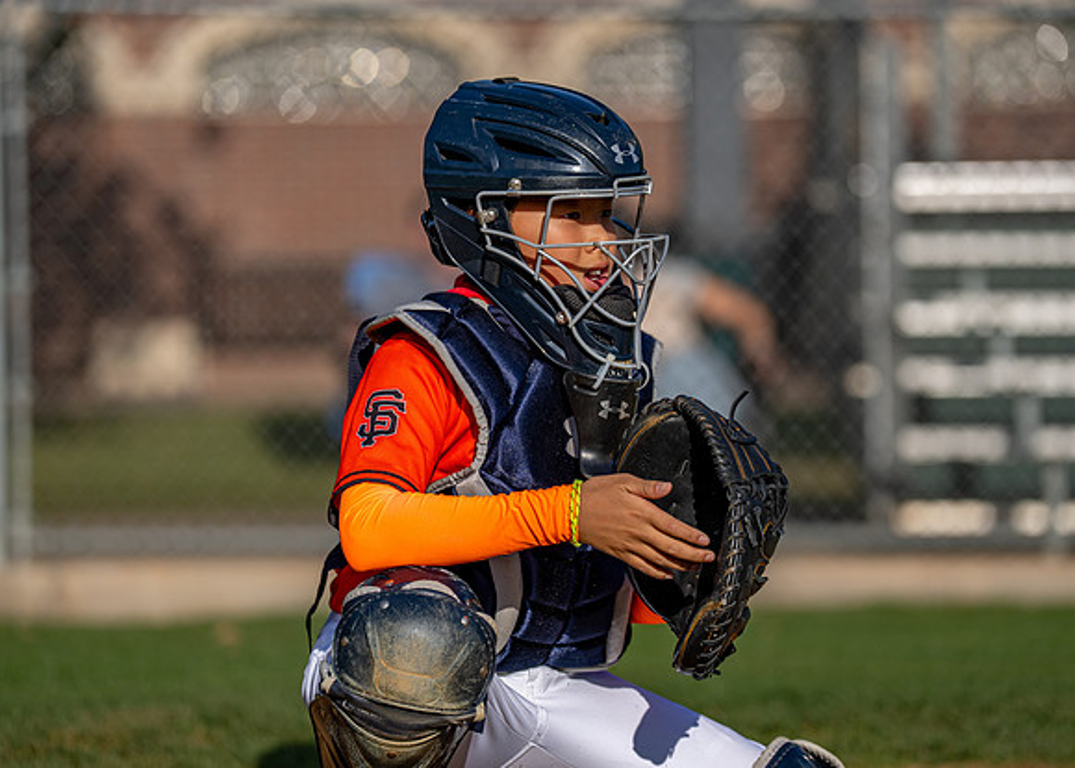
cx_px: 563
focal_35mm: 168
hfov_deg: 12.0
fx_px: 5114
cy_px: 365
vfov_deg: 8.6
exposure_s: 1/4000
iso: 100
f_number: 2.8
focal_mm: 146
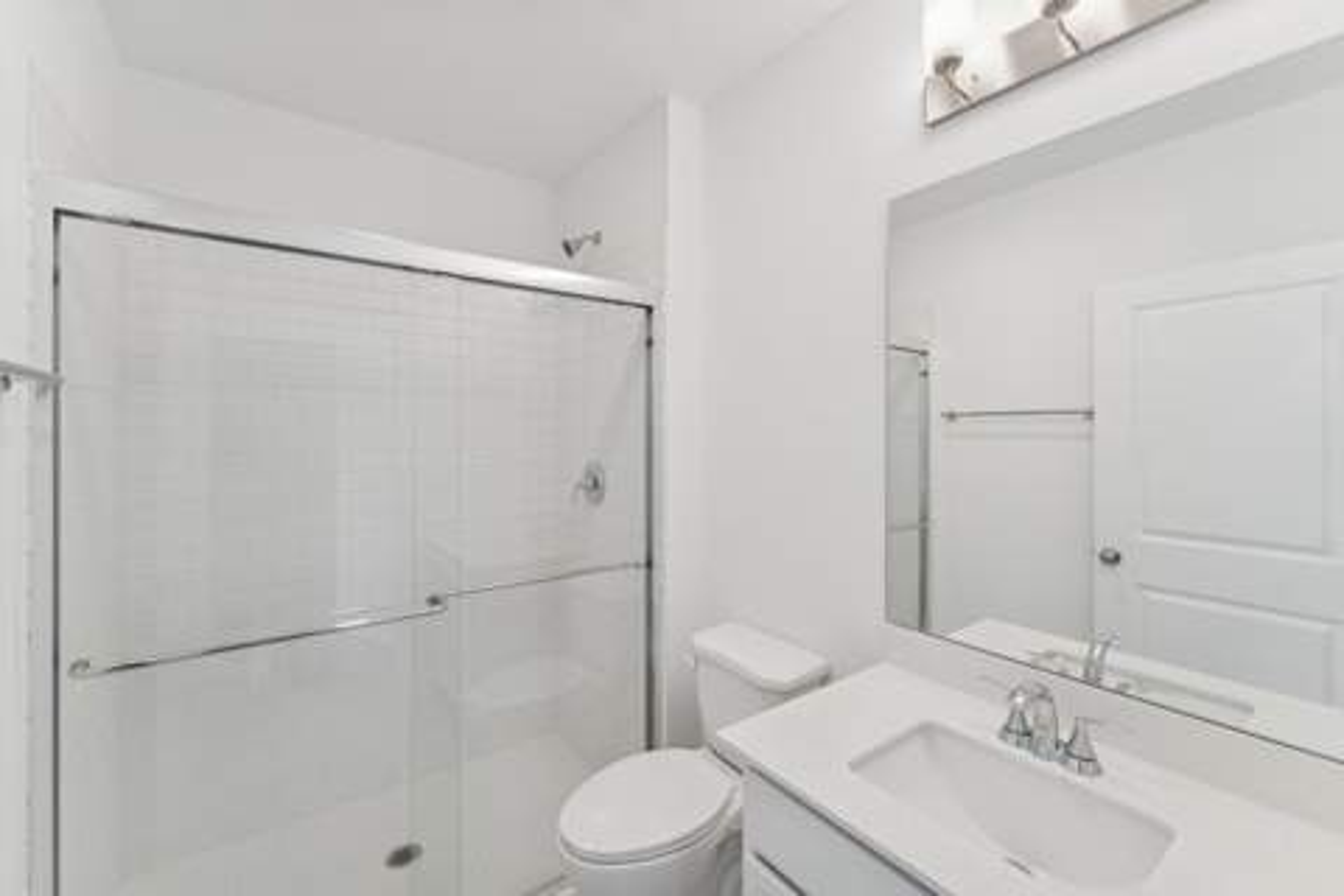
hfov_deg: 104.3
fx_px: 523
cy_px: 448
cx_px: 672
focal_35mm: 14
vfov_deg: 81.2
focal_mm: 14
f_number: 8
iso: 200
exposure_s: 1/6
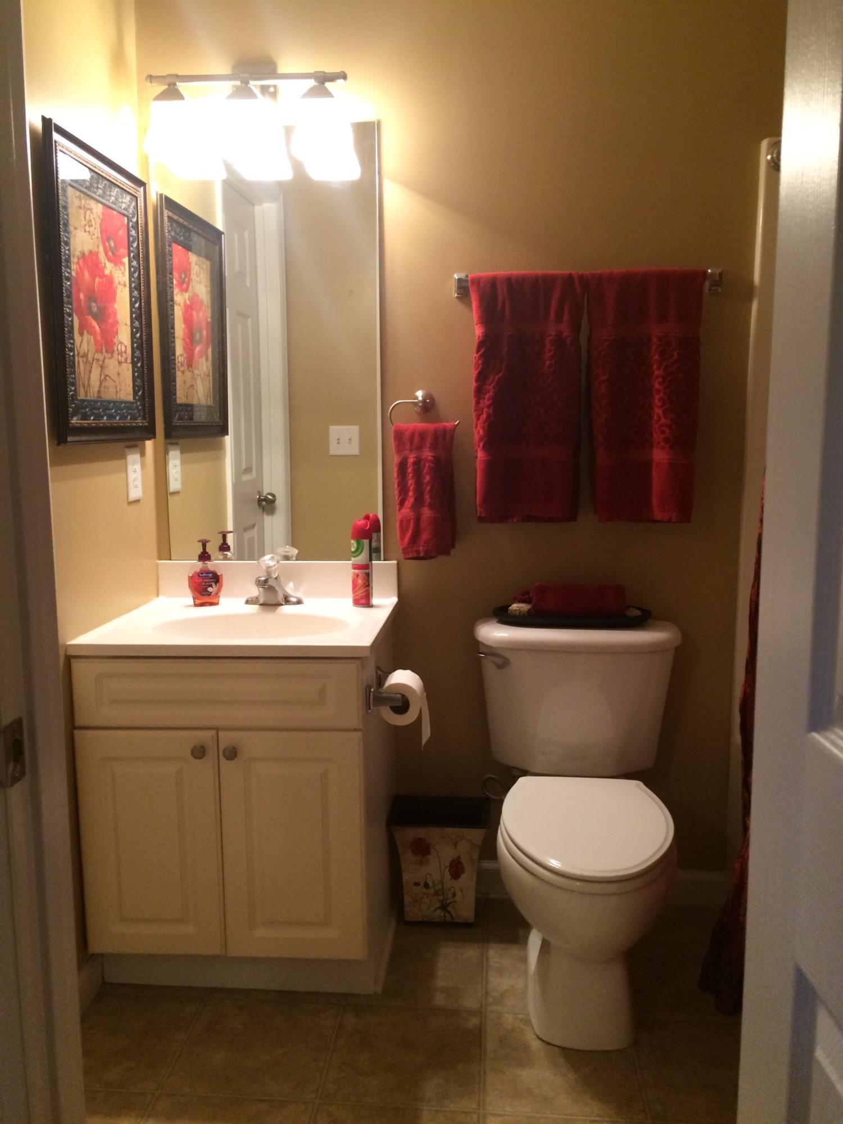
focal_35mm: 29
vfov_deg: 61.7
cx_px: 422
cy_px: 562
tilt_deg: -8.0
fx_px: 942
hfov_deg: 48.2
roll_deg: +0.2
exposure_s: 1/30
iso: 125
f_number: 2.2
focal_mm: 4.15
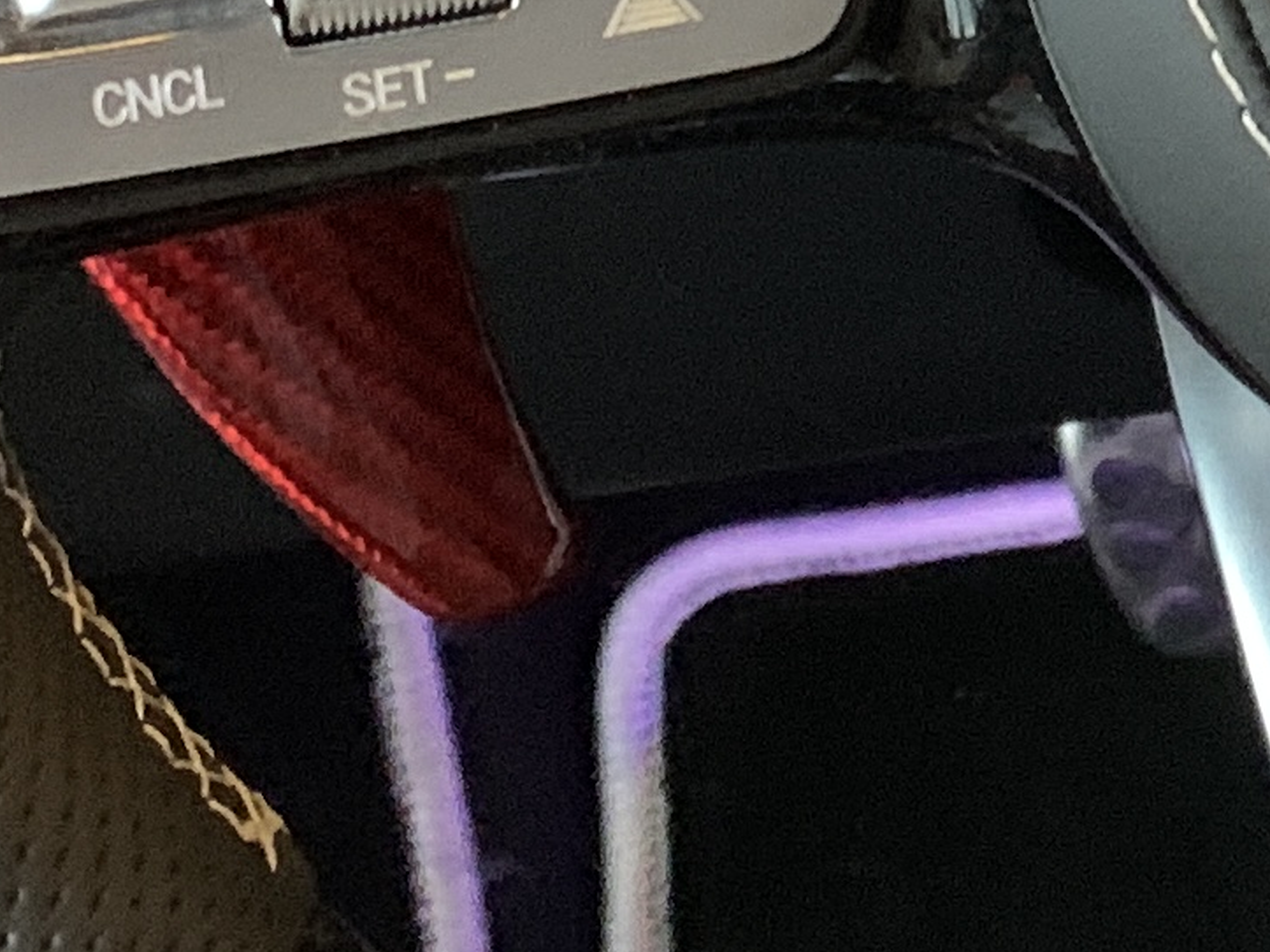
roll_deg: -2.1
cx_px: 2457
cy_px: -667
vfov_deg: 9.8
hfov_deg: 12.2
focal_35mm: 145
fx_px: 5319
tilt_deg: -29.2
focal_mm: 4.25
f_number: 1.8
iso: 640
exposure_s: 1/25
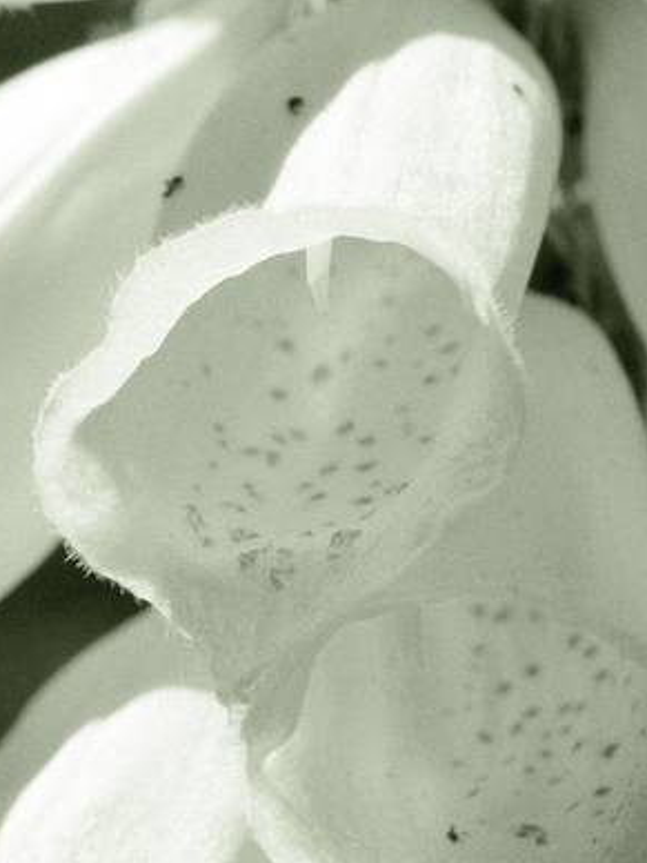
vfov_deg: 6.3
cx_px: 436
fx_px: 7800
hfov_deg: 4.7
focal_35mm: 313
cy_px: 346
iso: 640
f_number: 5.6
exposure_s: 1/2000
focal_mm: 52.4
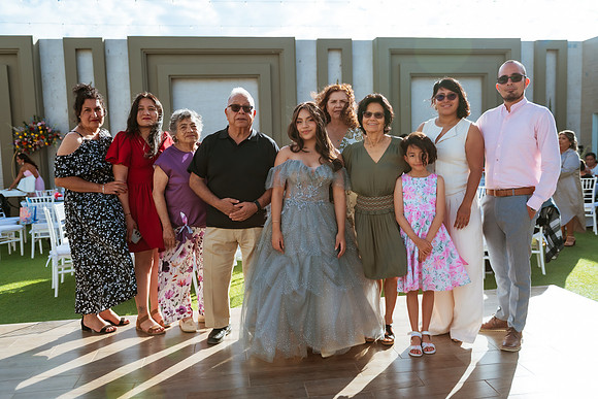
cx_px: 302
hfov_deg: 58.8
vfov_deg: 41.2
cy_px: 205
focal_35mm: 32
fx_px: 530
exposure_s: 1/1250
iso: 100
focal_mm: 31
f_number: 2.8
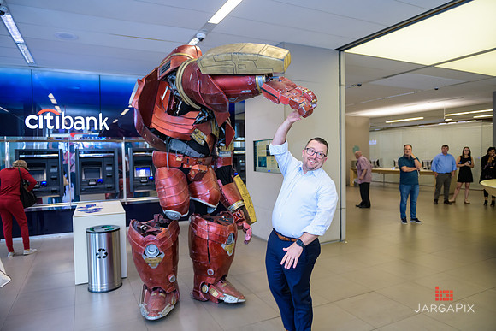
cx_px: 248
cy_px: 166
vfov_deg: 53.2
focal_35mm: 24
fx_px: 331
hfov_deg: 73.7
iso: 800
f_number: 3.2
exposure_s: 1/125
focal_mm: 24
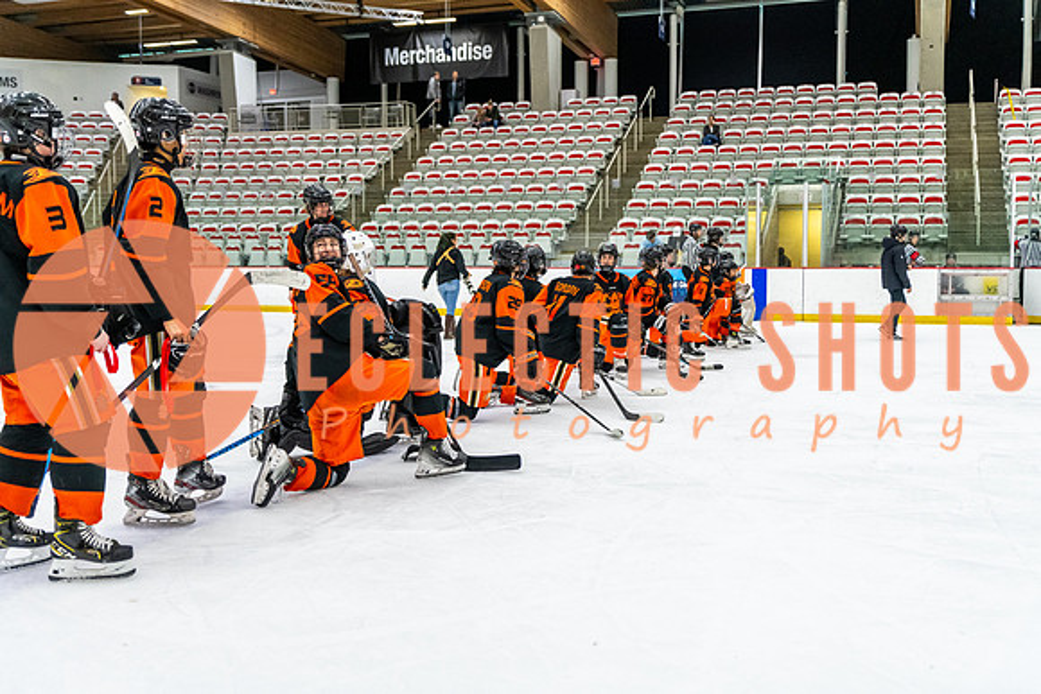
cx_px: 520
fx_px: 1063
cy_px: 347
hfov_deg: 52.2
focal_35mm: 37
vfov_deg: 36.2
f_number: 2.8
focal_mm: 36
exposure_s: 1/640
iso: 4000
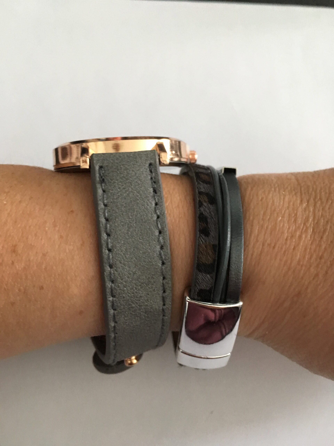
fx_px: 373
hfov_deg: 48.2
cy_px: 223
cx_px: 167
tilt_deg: -65.0
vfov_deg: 61.7
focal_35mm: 29
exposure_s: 1/20
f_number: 2.2
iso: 200
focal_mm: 4.15
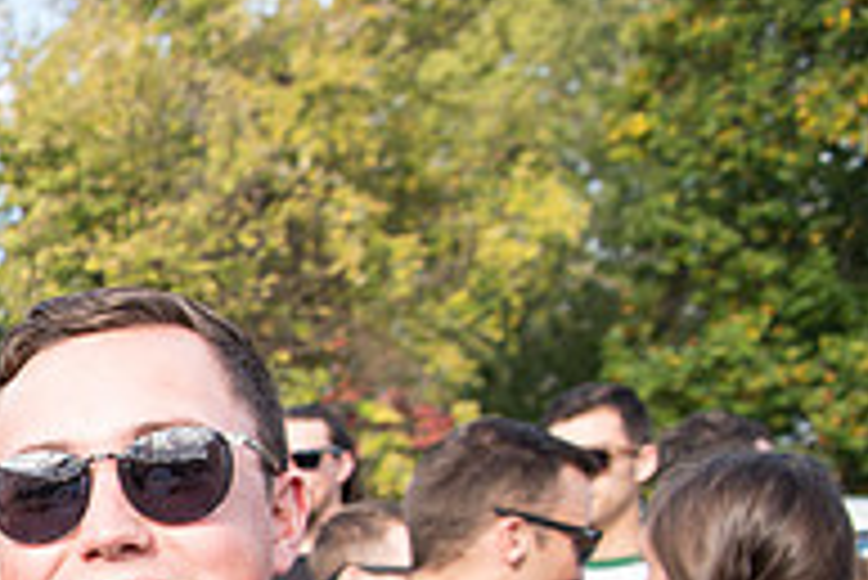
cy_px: 749
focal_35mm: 72
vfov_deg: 17.8
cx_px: -432
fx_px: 1737
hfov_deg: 22.8
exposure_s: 1/400
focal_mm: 24
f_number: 4.5
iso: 250
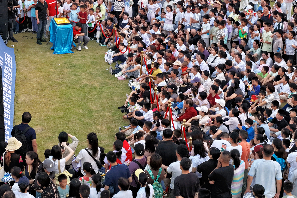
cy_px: 28
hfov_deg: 23.4
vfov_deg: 15.6
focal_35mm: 87
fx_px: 718
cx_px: 136
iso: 640
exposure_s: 1/120
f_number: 2.8
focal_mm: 14.45
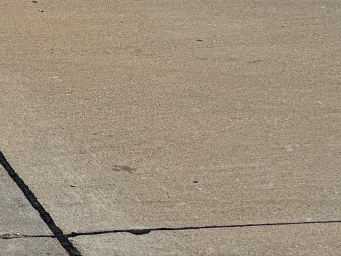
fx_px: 946
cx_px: -258
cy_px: -228
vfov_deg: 13.5
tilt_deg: -3.0
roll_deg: +0.3
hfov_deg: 17.1
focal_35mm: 96
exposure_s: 1/7937
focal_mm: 6.76
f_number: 1.78
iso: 80
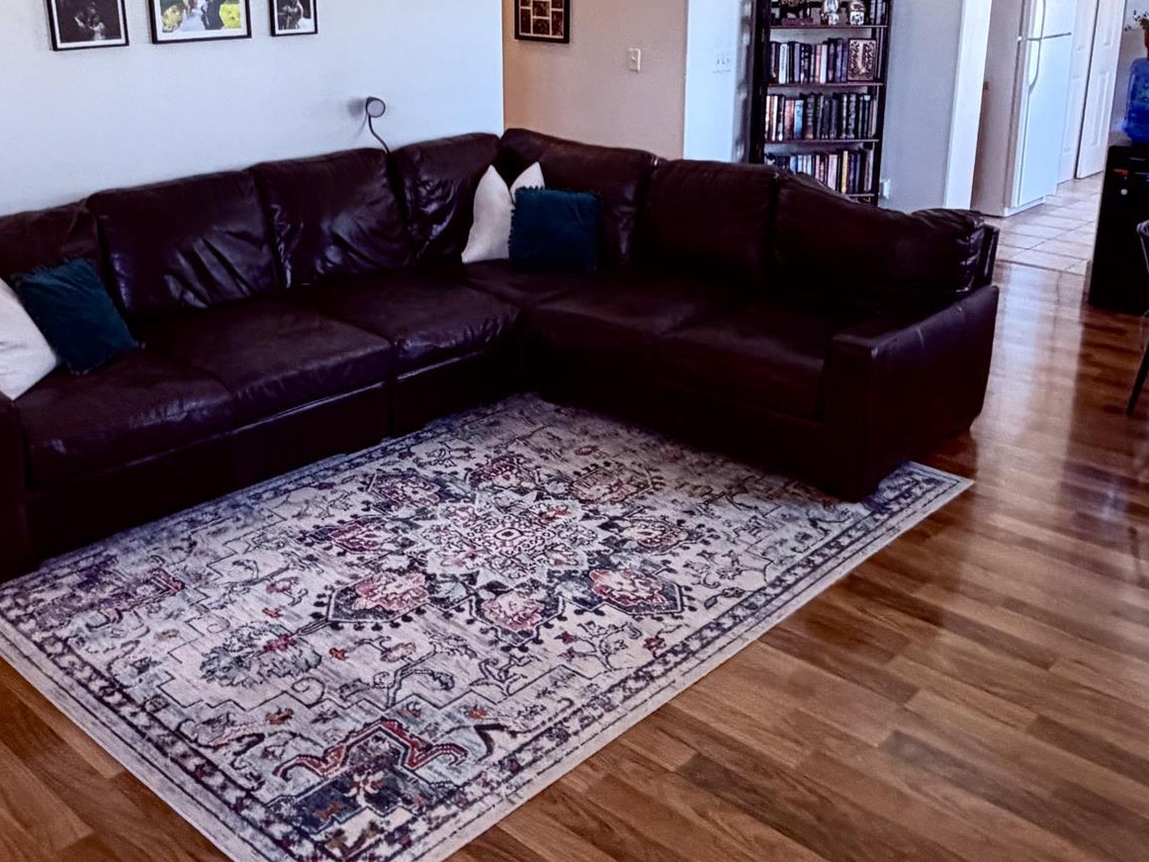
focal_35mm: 37
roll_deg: +0.3
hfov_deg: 50.1
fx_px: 1228
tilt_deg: -17.5
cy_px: 313
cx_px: 572
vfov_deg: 38.4
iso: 320
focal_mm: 2.22
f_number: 2.2
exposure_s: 1/120
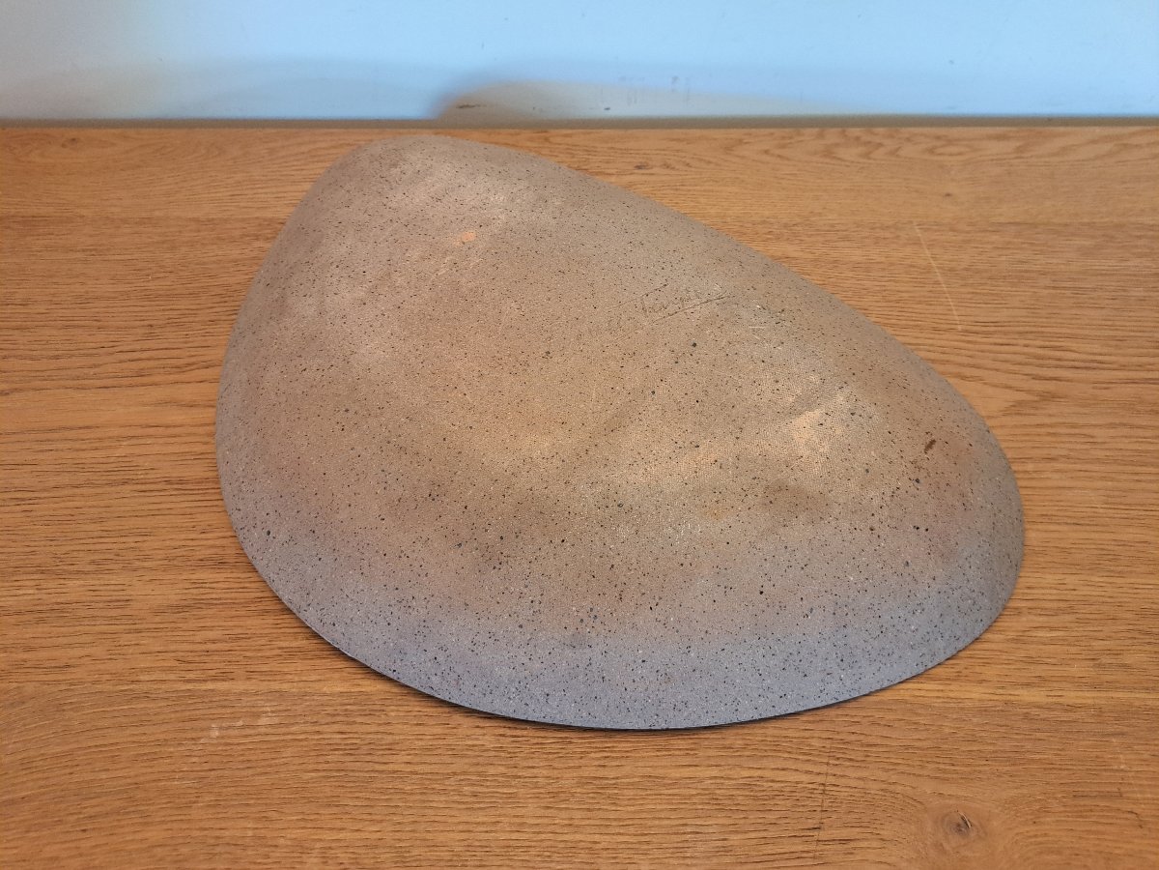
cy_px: 435
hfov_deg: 71.6
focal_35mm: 24
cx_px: 580
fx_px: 804
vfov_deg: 56.8
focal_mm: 5.23
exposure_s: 1/50
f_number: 1.8
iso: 500
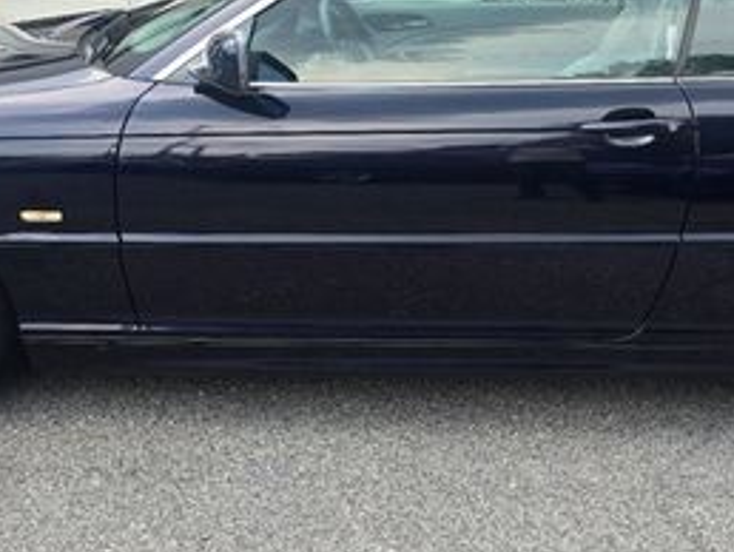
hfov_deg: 33.3
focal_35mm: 57
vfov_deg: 25.6
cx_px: 518
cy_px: 219
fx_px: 1210
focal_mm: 6.3
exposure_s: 1/180
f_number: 1.7
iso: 25
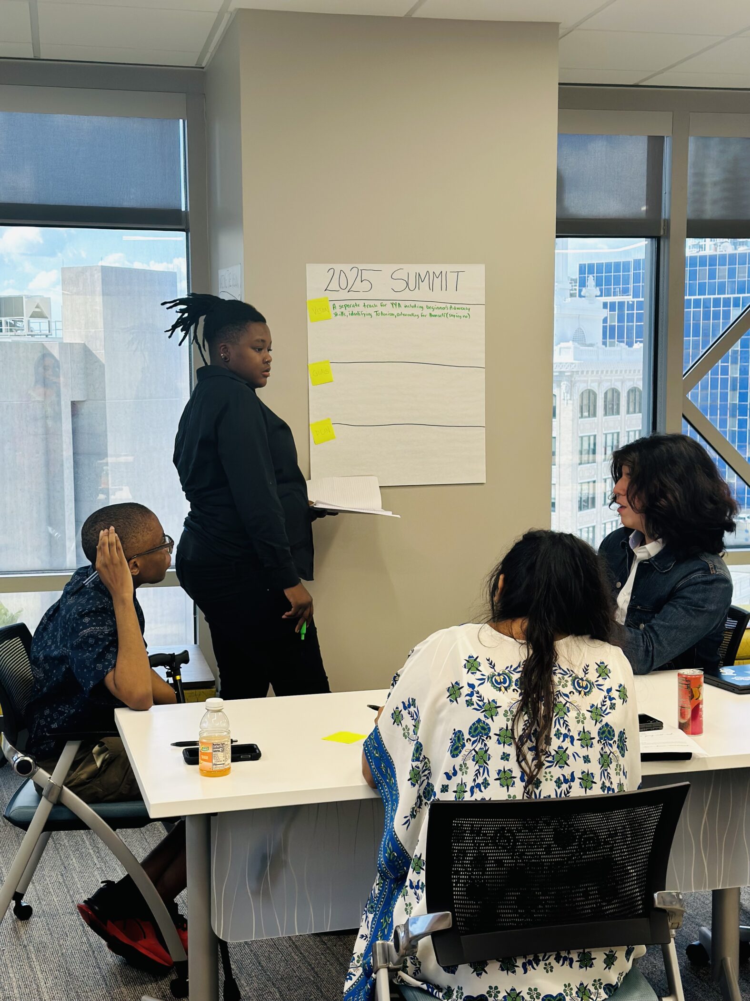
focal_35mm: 48
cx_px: 375
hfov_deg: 30.3
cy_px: 500
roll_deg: -0.4
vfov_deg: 39.7
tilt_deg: -5.1
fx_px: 1387
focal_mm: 6.86
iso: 80
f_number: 1.78
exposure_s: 1/120
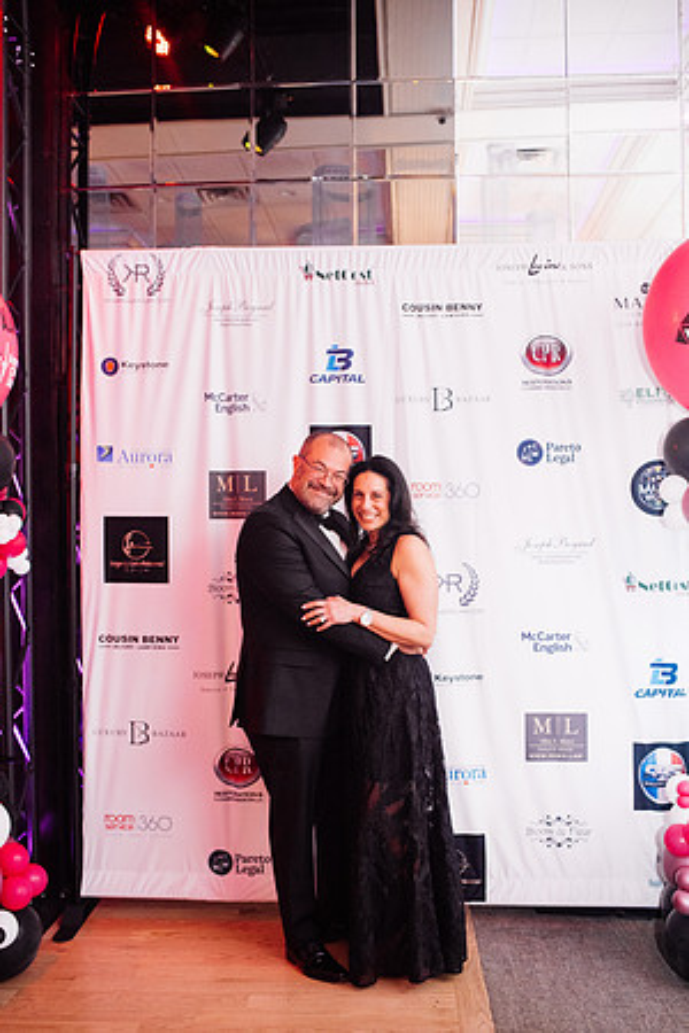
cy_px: 516
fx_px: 1005
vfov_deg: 54.4
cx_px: 344
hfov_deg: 37.9
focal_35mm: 35
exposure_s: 1/200
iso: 2500
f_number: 2.8
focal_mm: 35
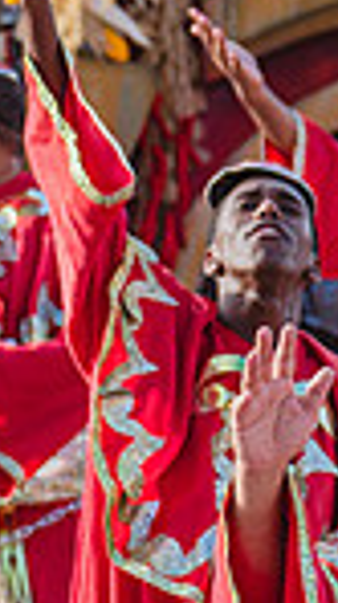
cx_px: 672
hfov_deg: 2.5
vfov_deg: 4.4
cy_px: 530
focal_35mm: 492
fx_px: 7857
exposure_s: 1/1600
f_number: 5.6
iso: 400
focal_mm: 120
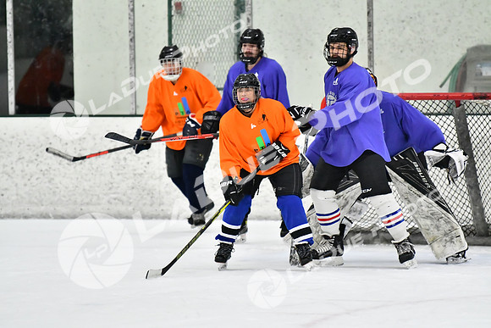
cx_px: 246
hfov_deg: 6.9
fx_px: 4092
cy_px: 164
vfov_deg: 4.6
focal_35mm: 300
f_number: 2.8
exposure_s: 1/1600
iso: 6400
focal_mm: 200
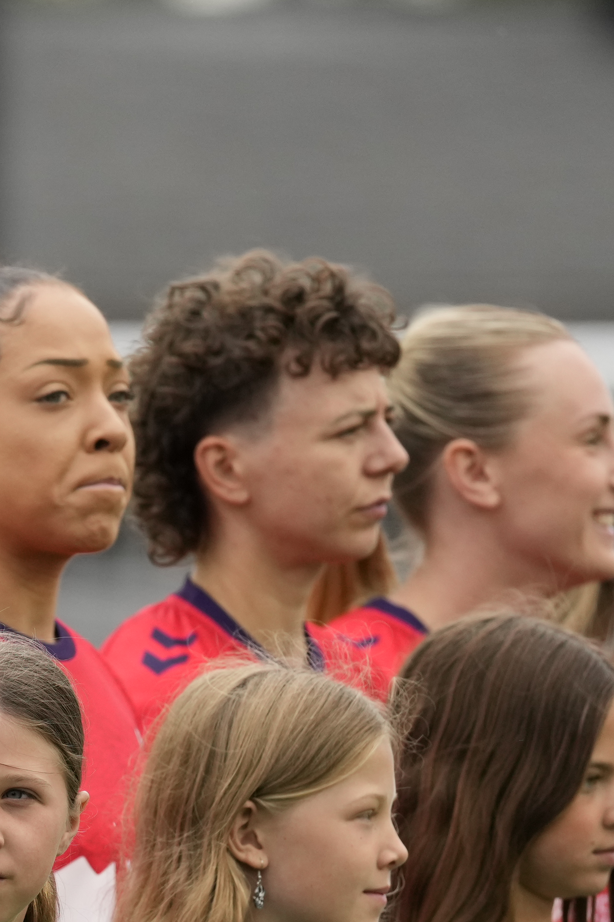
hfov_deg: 1.1
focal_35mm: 1217
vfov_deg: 1.7
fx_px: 31136
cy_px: 878
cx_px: -26
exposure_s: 1/1600
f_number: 4.5
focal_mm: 400
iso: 800
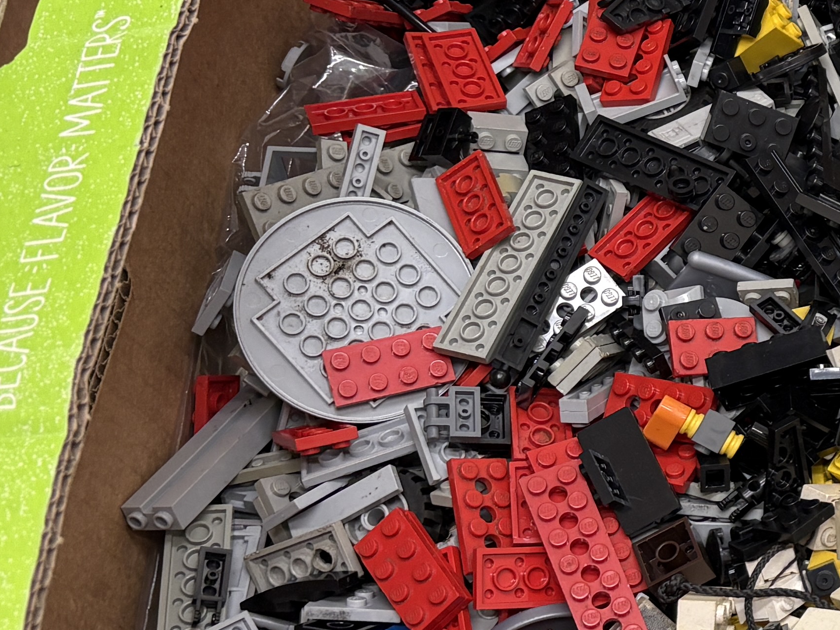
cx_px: 1244
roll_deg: +1.7
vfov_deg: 17.0
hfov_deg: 19.7
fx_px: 2111
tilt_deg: -41.3
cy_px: 305
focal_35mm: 87
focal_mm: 5.96
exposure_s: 1/100
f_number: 1.6
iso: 100
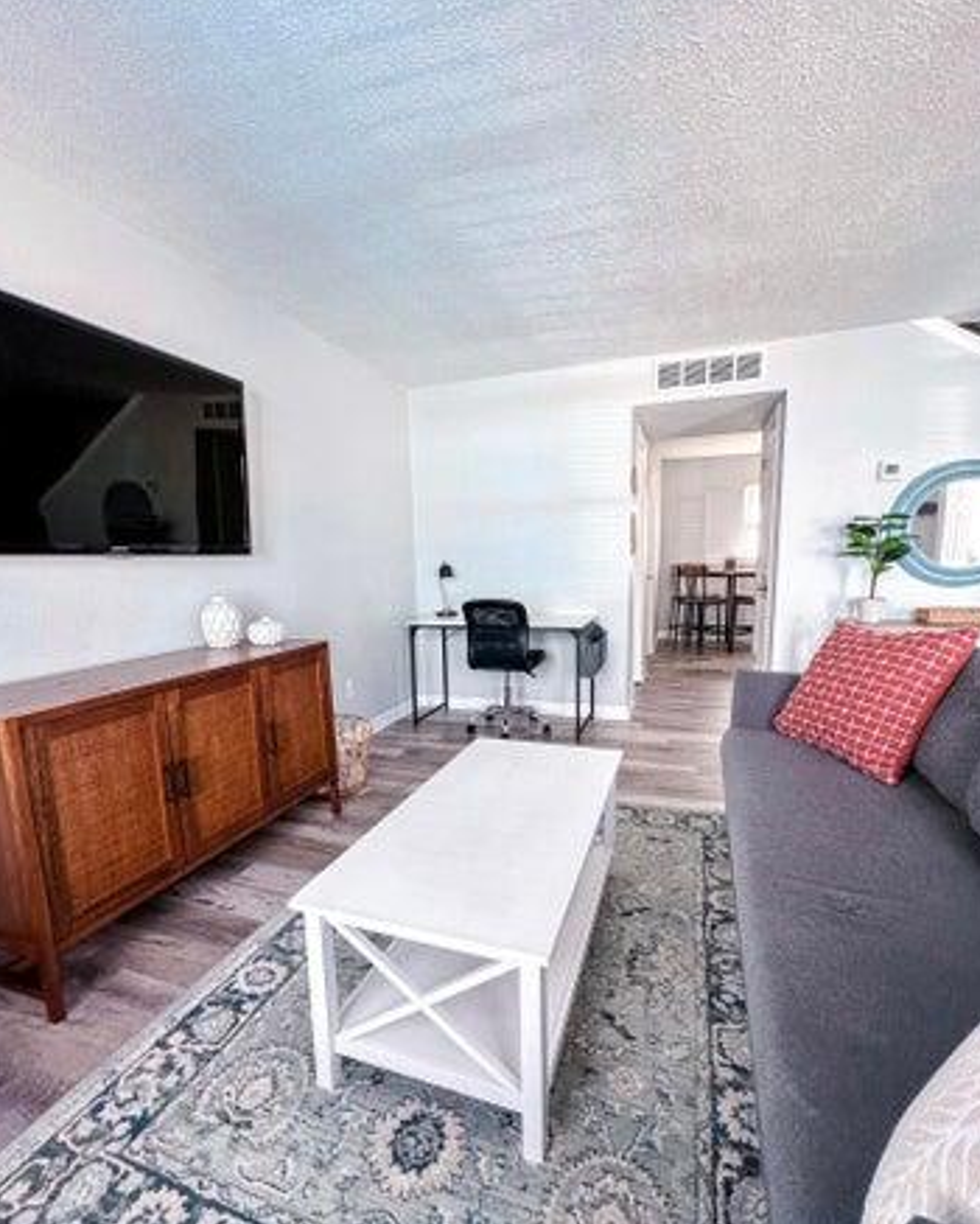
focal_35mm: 15
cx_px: 490
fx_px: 543
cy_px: 650
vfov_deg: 96.7
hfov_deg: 84.1
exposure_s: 1/120
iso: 160
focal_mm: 2.22
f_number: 2.2
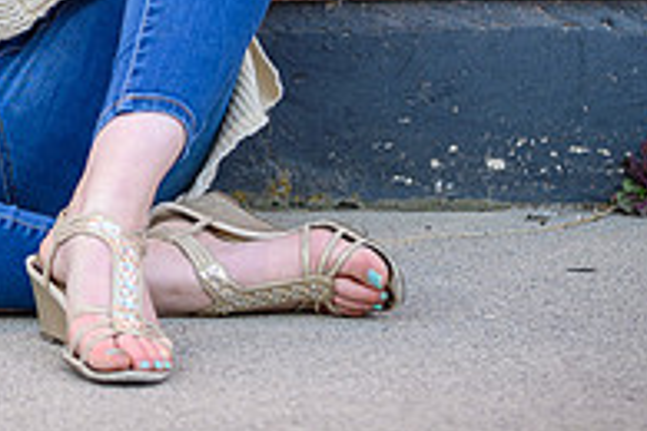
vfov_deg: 4.5
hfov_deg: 6.7
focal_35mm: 304
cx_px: -66
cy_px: -50
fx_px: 5463
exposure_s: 1/320
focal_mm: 102
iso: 100
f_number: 2.8
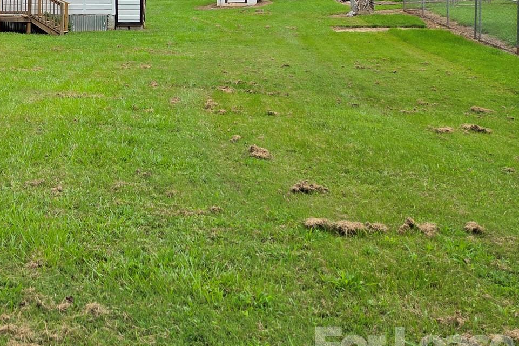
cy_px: 17
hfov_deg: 34.4
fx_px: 735
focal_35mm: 51
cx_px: -30
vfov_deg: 25.4
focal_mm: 5.4
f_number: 1.8
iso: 80
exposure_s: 1/3850
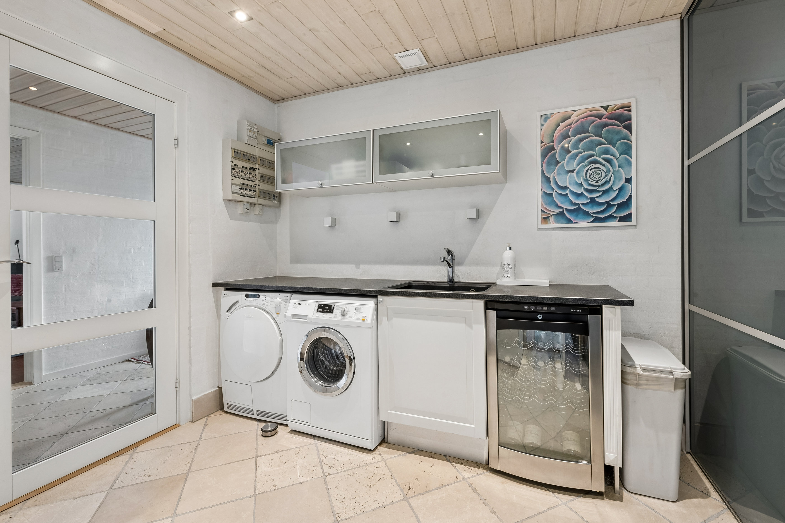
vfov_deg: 73.7
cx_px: 408
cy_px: 258
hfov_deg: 96.7
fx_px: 349
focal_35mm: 16
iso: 400
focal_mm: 15
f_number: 13
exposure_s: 1/1.25
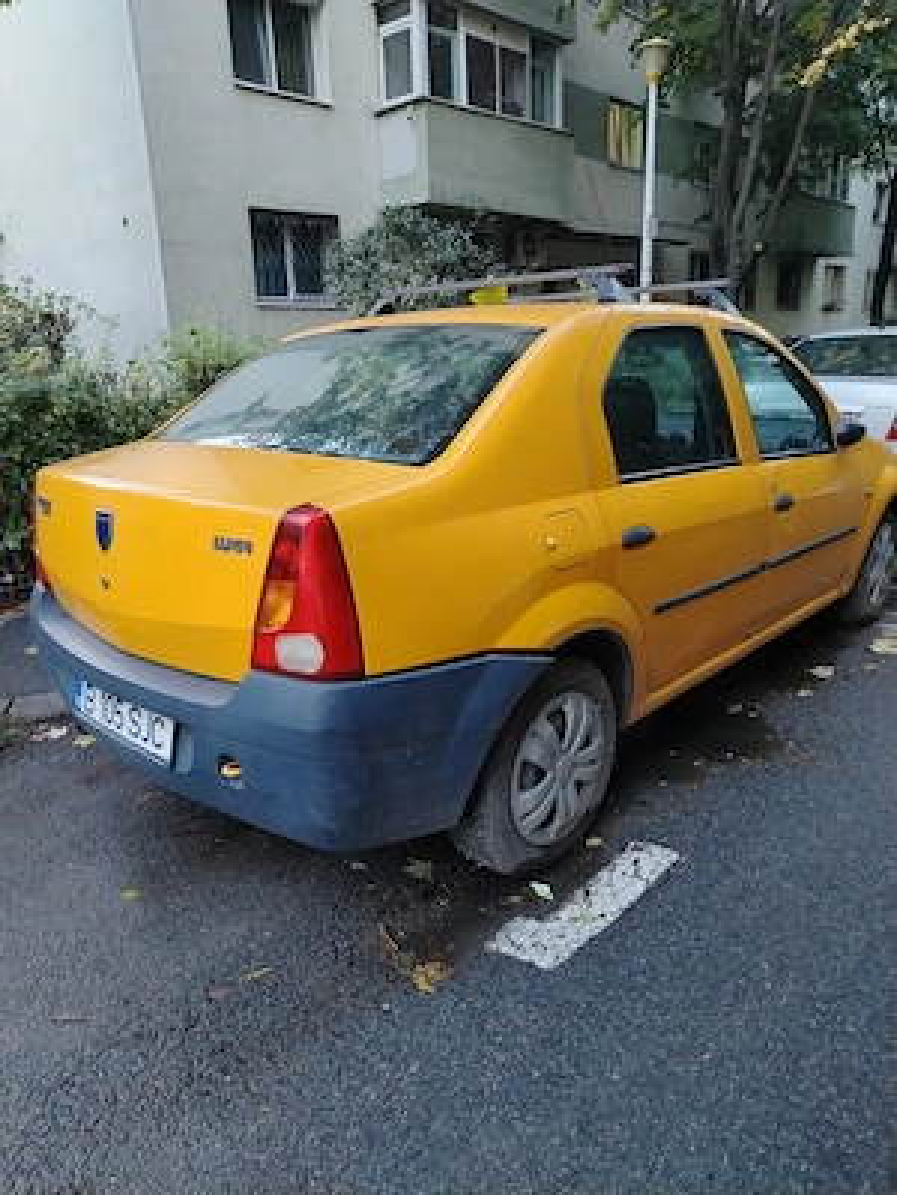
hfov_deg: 56.8
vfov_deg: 71.6
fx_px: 829
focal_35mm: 24
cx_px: 448
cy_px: 598
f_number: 1.75
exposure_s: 1/33.3
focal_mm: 5.25
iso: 1369
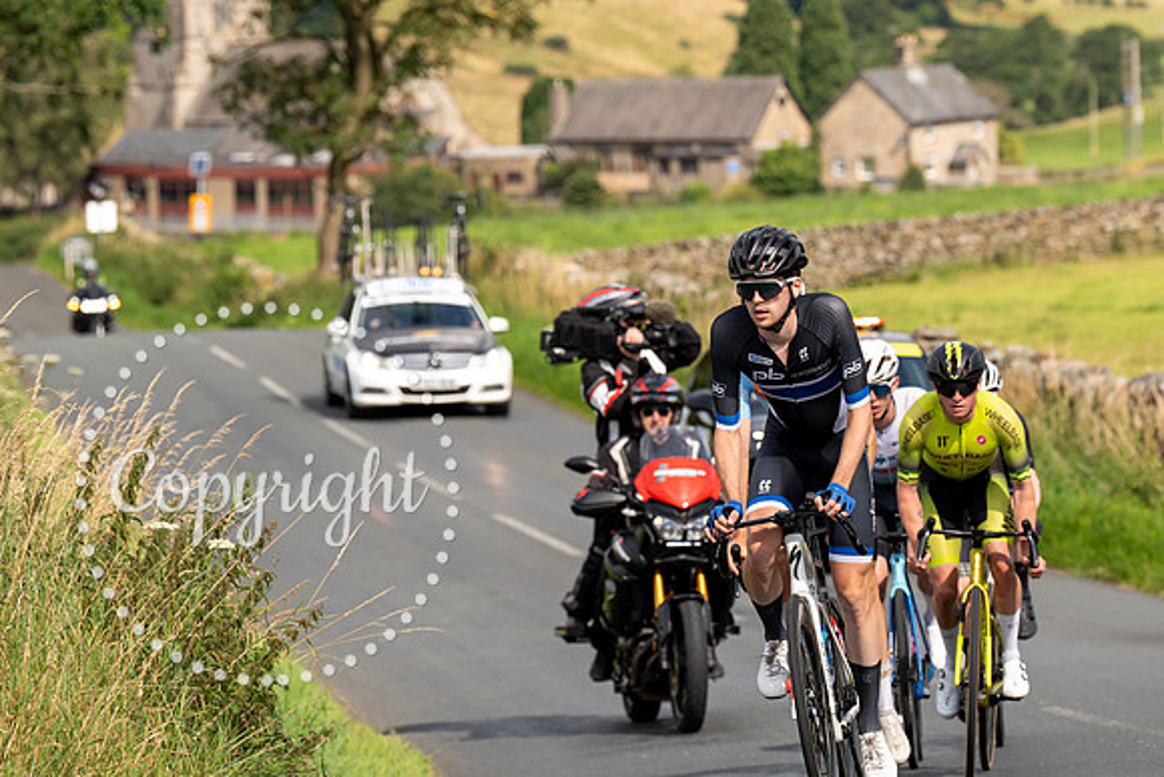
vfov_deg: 7.0
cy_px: 170
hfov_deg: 10.5
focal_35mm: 195
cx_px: 818
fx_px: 6314
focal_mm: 125
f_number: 4
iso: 100
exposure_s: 1/800
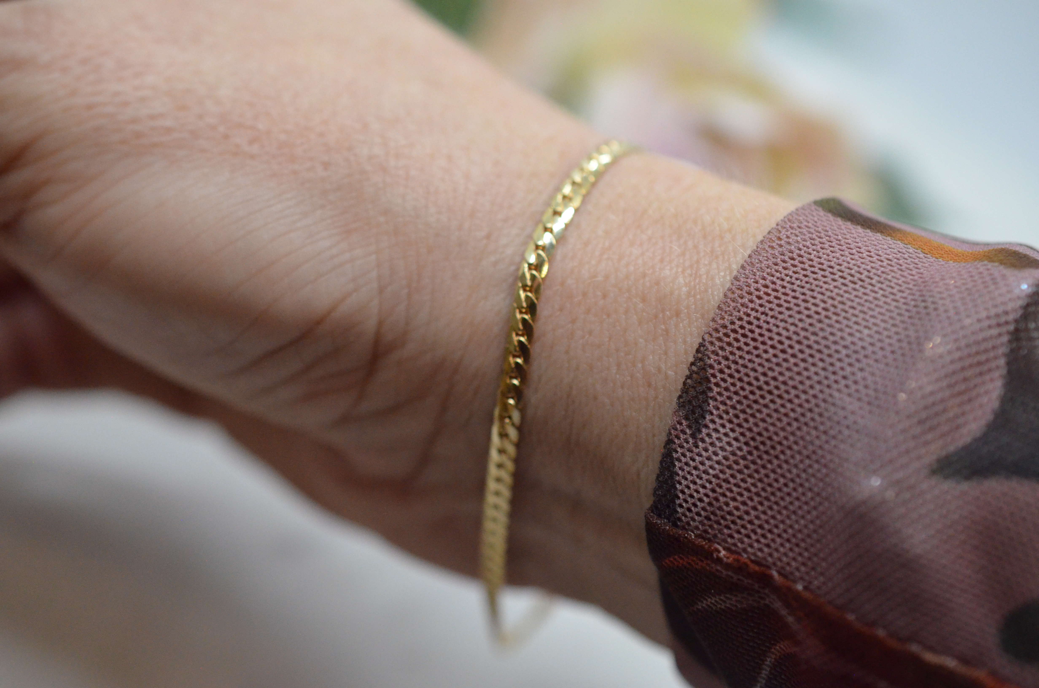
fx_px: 1728
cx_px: 520
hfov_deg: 33.5
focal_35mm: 60
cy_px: 344
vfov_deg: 22.5
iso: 3200
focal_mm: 40
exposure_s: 1/2000
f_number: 4
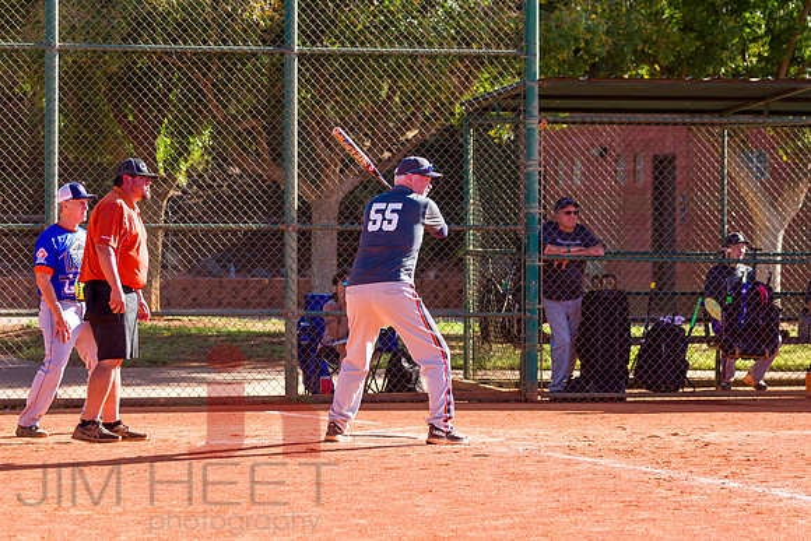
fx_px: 4215
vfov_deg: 7.3
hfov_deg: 11.0
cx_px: 428
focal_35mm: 187
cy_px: 256
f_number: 5
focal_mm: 135
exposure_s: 1/2500
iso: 400
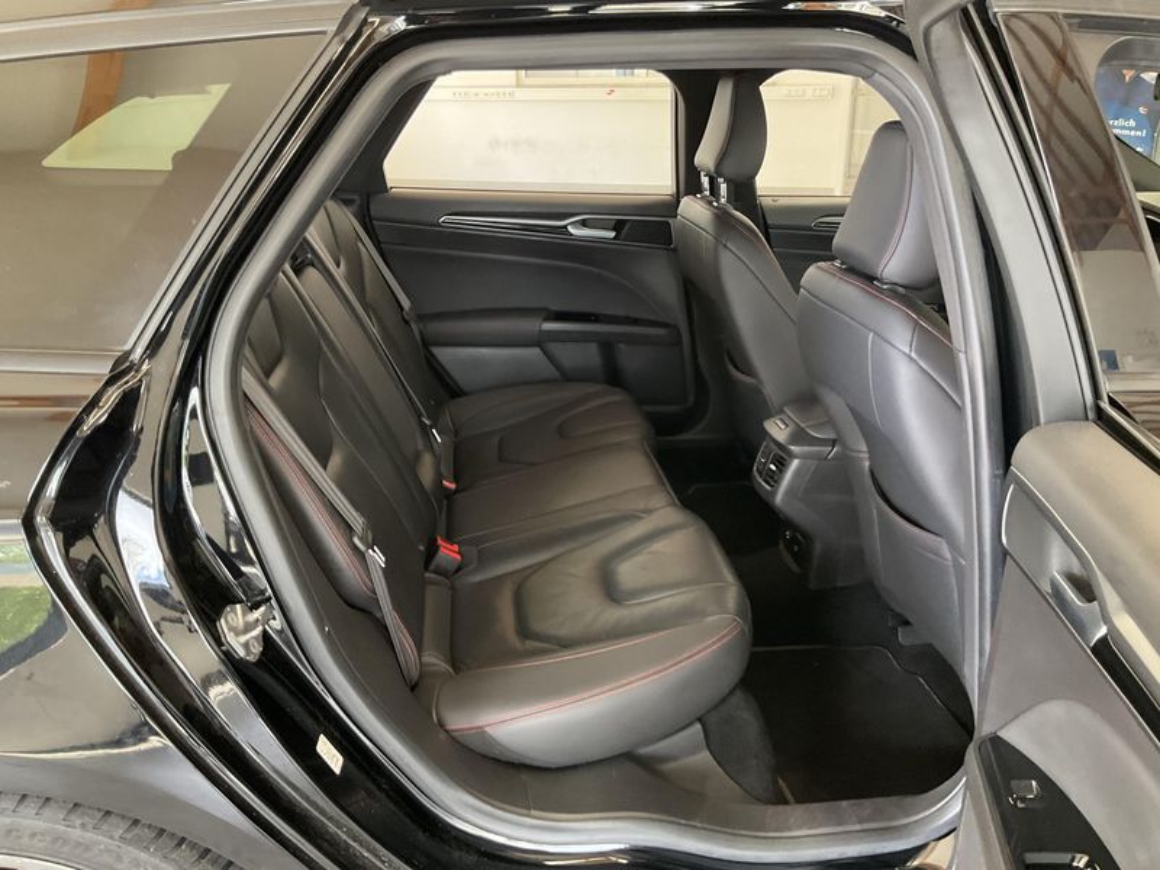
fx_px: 972
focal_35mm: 29
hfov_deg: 61.7
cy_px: 435
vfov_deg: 48.2
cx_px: 580
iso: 250
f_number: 1.8
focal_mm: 3
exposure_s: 1/60
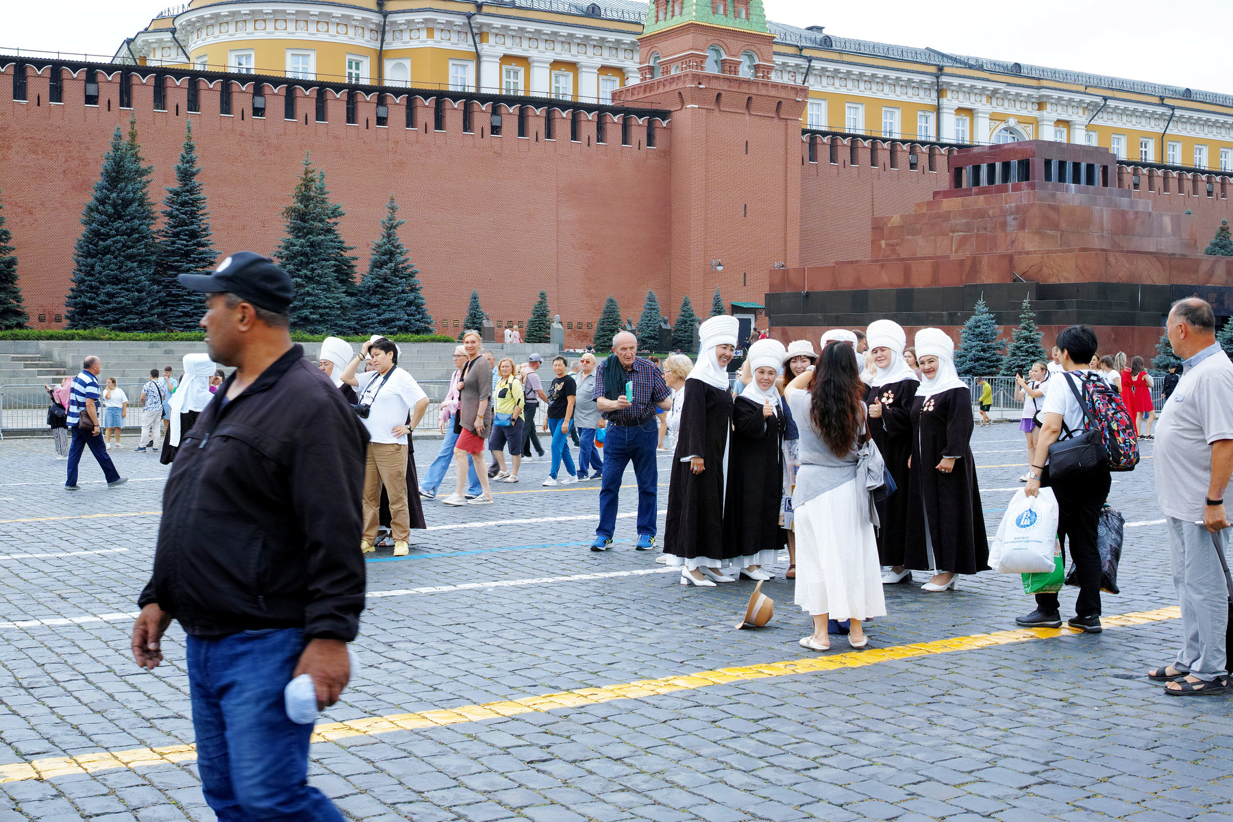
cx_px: 616
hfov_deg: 43.6
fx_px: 1541
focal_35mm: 45
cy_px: 411
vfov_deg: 29.9
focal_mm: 30
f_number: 8
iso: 160
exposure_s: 1/60
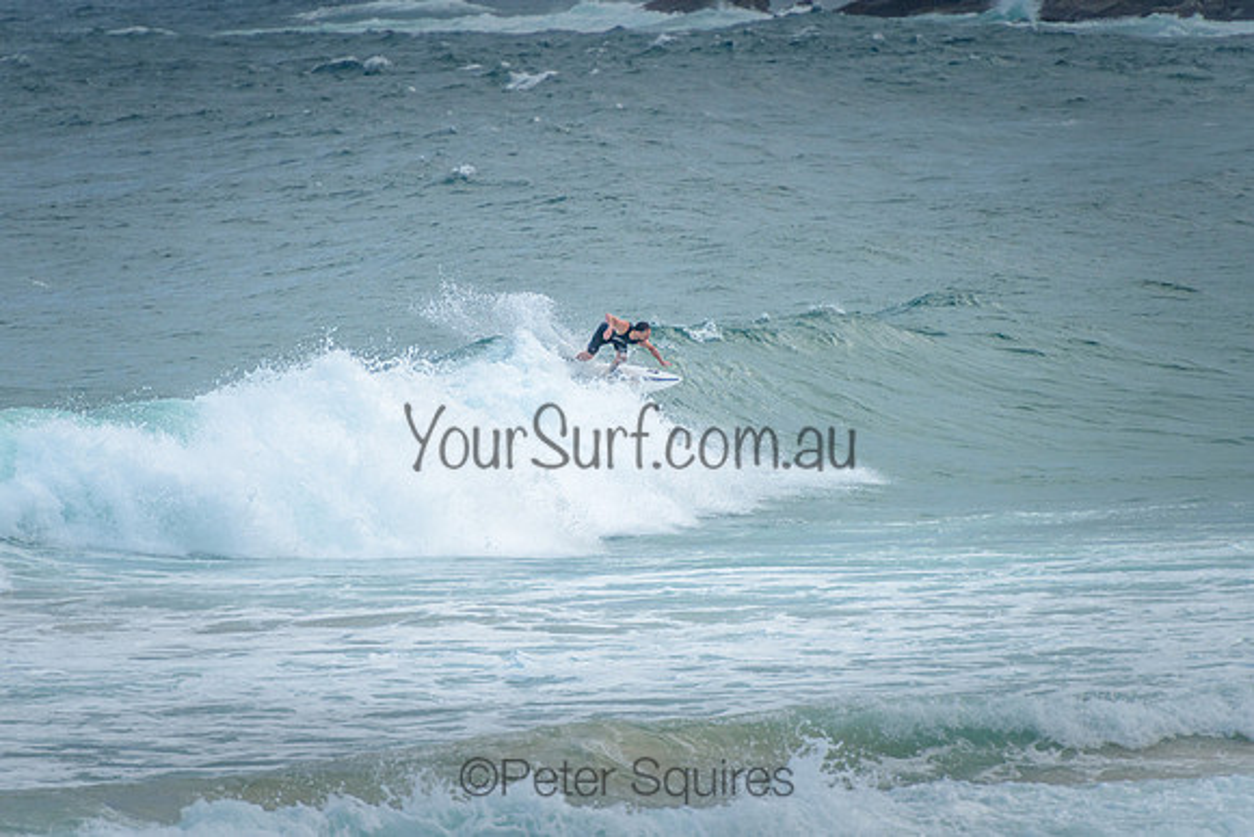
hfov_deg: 4.2
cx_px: 630
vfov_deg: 2.8
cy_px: 326
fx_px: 17093
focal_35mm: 491
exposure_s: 1/1250
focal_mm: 400
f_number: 5.6
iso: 560
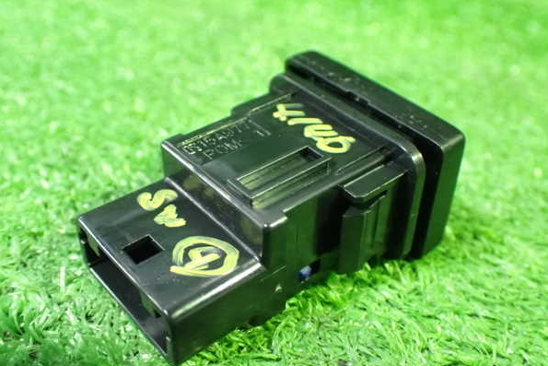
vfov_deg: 31.2
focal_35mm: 43
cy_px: 184
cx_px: 275
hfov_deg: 45.4
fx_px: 655
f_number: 2.8
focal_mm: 7.31
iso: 1600
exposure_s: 1/30
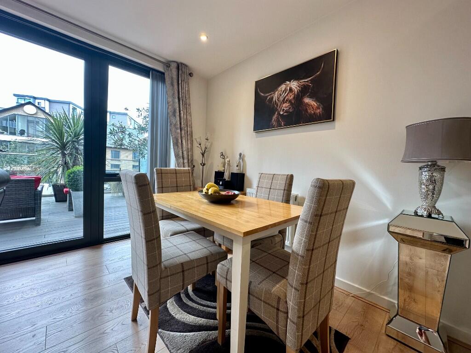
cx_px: 236
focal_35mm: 14
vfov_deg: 85.7
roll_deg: -2.3
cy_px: 176
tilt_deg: -3.1
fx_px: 190
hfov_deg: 102.1
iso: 125
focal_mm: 2.22
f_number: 2.2
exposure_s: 1/100
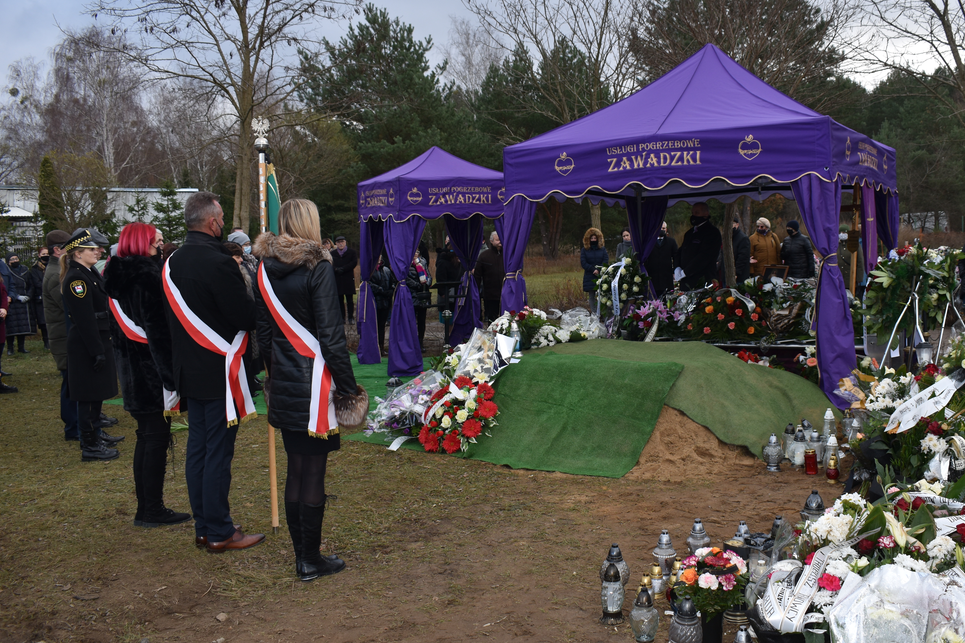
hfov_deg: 54.2
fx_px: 938
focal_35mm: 35
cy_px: 311
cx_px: 560
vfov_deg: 37.9
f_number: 5.6
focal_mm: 20
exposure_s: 1/125
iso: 110
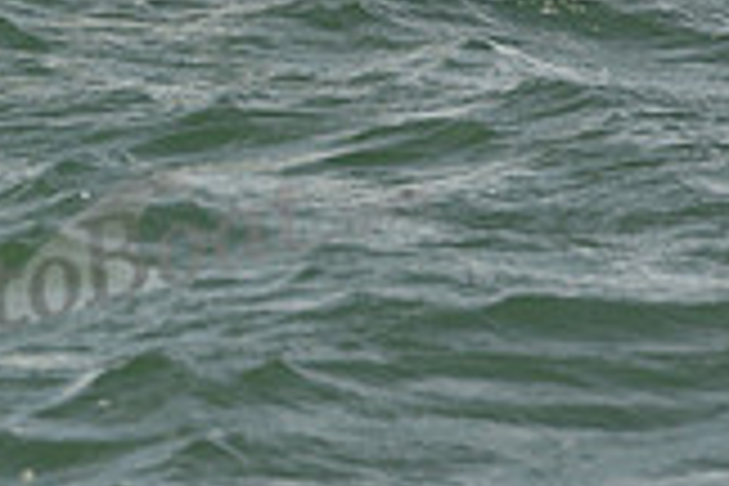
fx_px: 13749
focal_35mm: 679
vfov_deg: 2.0
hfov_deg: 3.0
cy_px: -362
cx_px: -432
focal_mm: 190
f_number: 13
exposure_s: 1/800
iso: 320
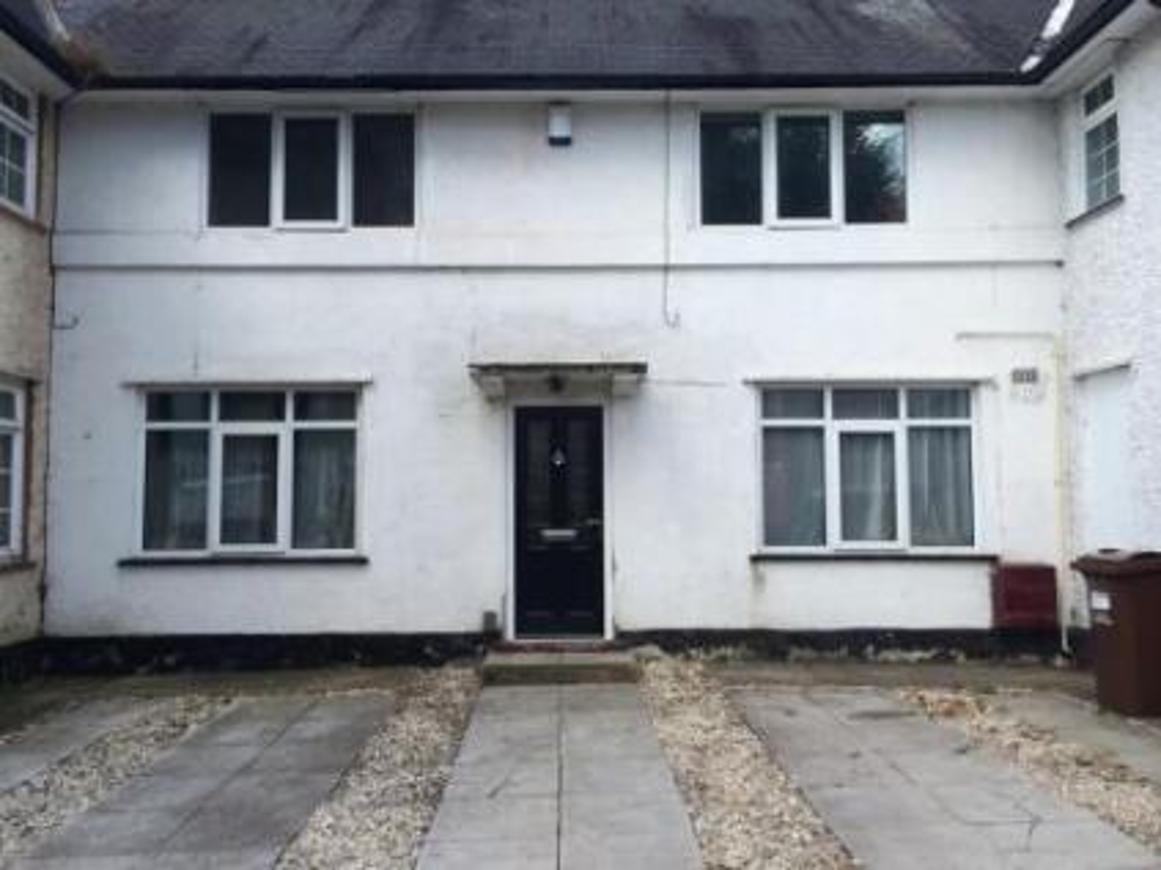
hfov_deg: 60.0
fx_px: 1006
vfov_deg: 46.8
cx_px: 580
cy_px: 435
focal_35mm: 30
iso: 32
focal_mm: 4.12
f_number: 2.2
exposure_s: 1/695
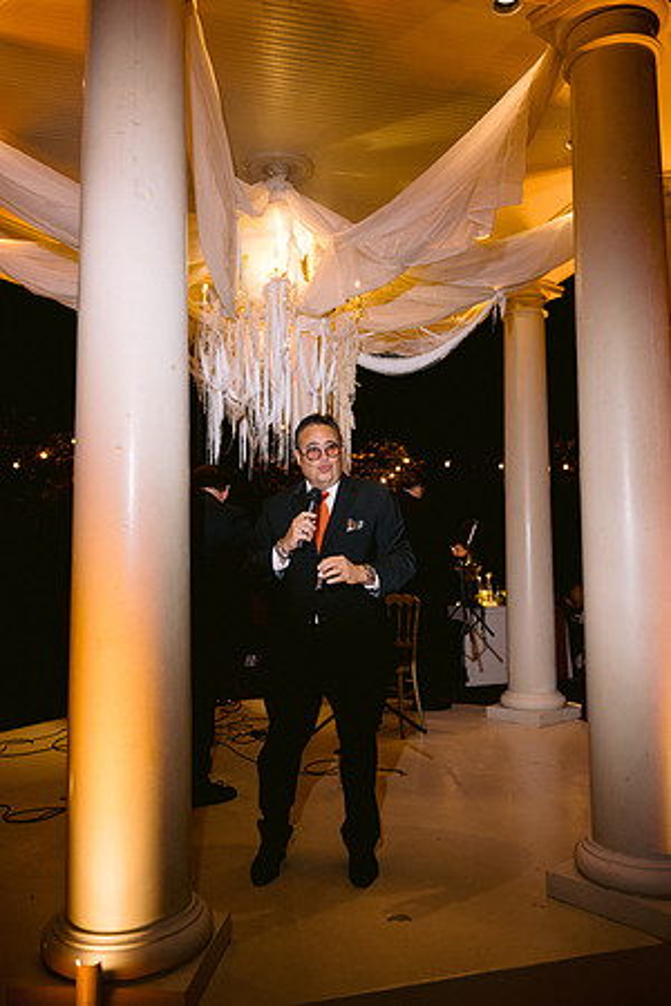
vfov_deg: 65.5
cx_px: 336
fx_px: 783
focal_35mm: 28
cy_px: 503
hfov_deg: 46.4
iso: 800
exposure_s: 1/100
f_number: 3.2
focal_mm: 28
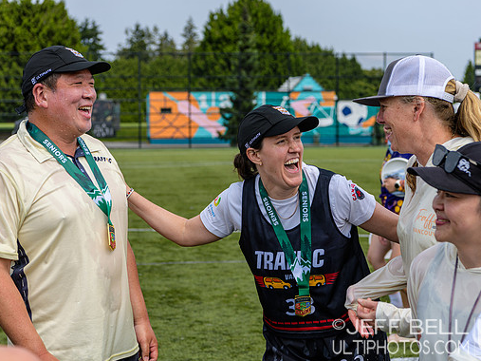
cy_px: 182
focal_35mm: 77
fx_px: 1070
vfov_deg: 19.1
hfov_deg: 25.3
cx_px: 269
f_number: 5.6
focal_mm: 70
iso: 125
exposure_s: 1/800
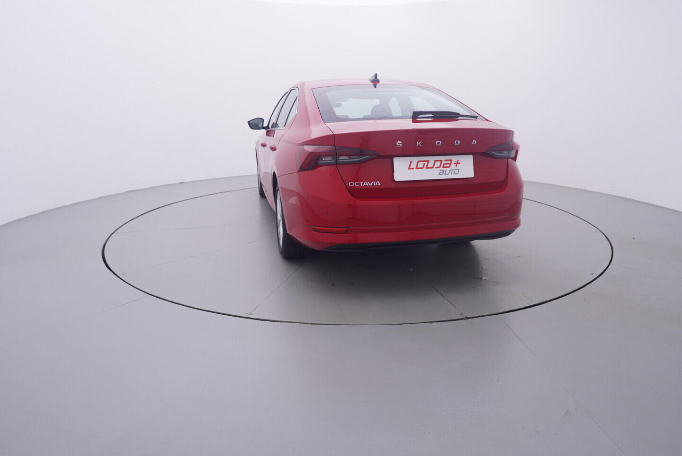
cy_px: 228
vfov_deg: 56.2
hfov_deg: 77.3
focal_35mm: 22
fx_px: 426
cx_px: 341
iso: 200
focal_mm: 15
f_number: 5
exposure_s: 1/80
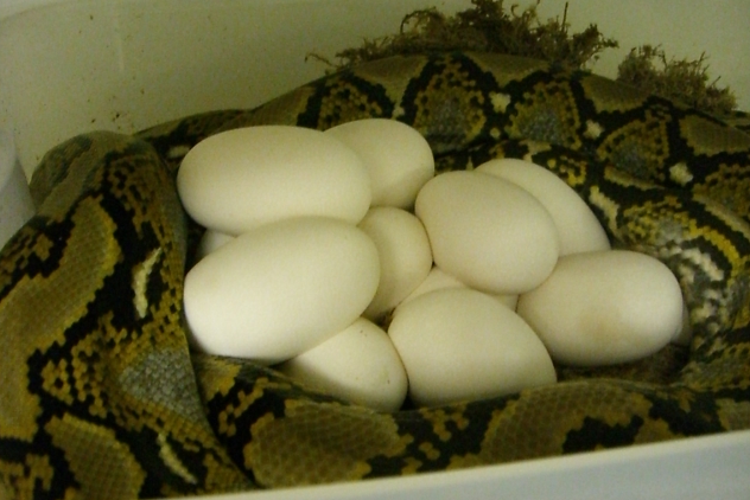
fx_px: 834
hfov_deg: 48.4
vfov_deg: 33.4
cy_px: 223
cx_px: 374
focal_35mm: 40
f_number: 2.7
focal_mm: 6.2
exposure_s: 1/60
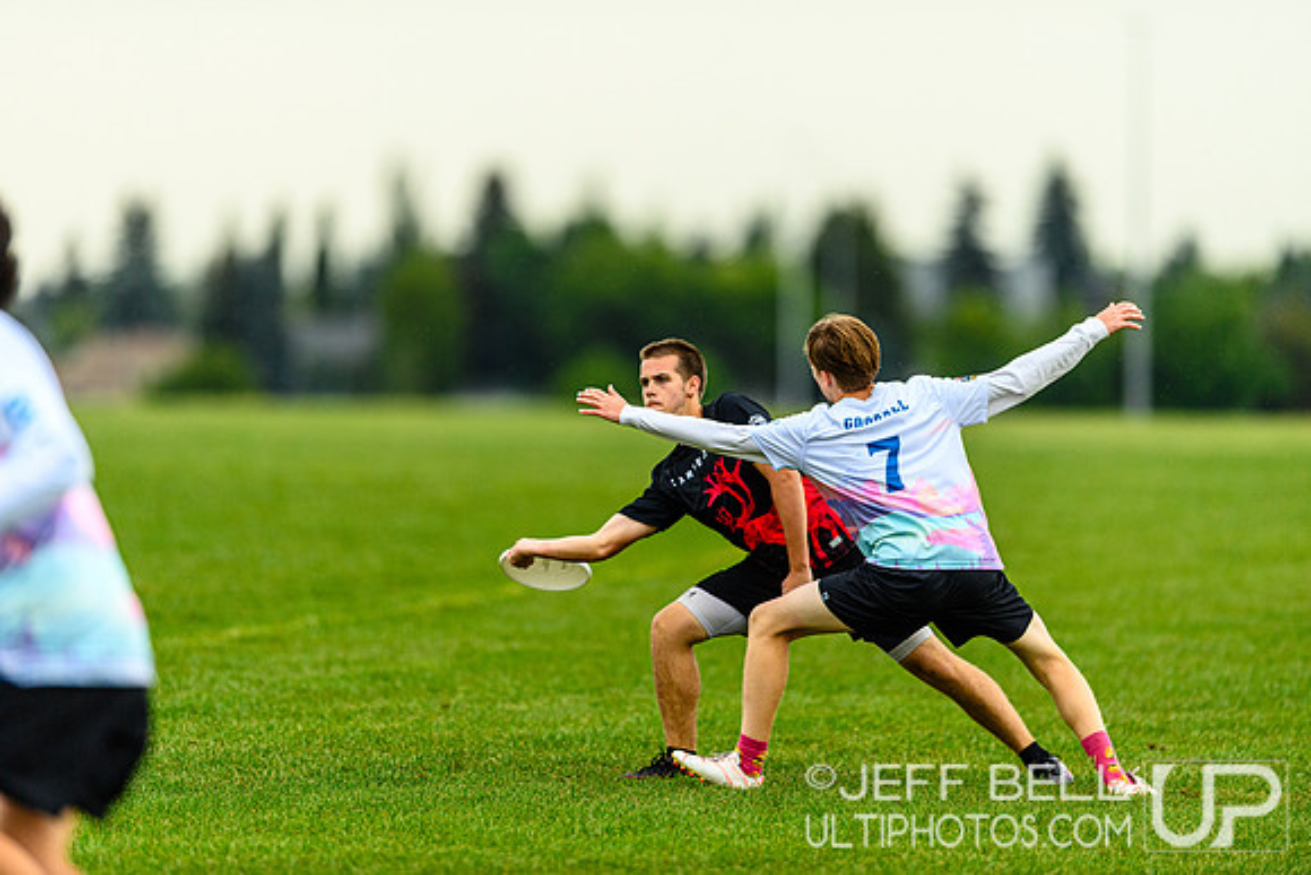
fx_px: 14569
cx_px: 656
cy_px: 438
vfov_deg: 3.4
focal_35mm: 400
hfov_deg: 5.2
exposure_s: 1/1250
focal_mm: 400
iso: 800
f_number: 3.2
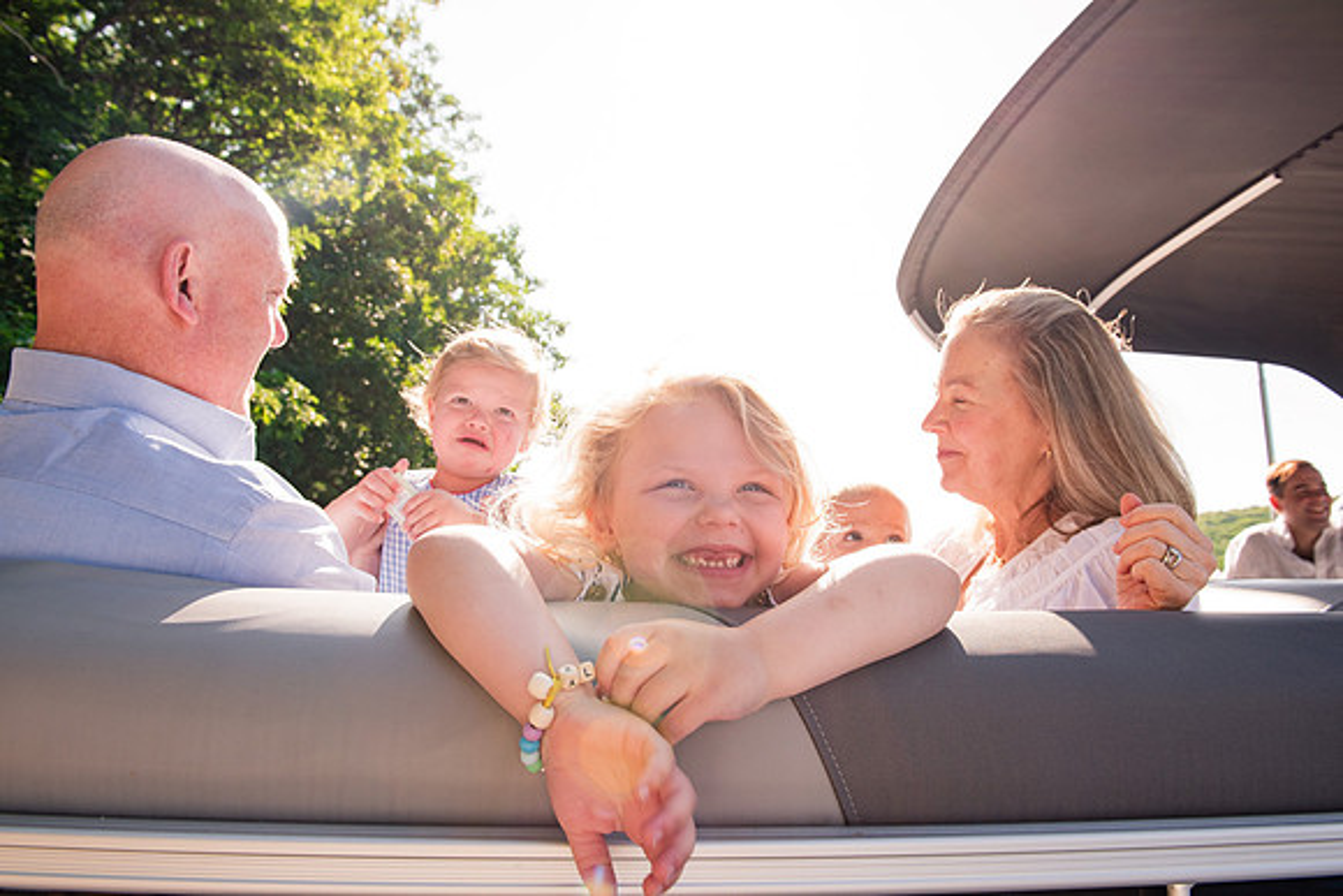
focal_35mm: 24
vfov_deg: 53.2
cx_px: 672
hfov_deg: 73.7
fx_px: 896
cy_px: 448
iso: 400
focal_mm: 24
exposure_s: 1/250
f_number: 9
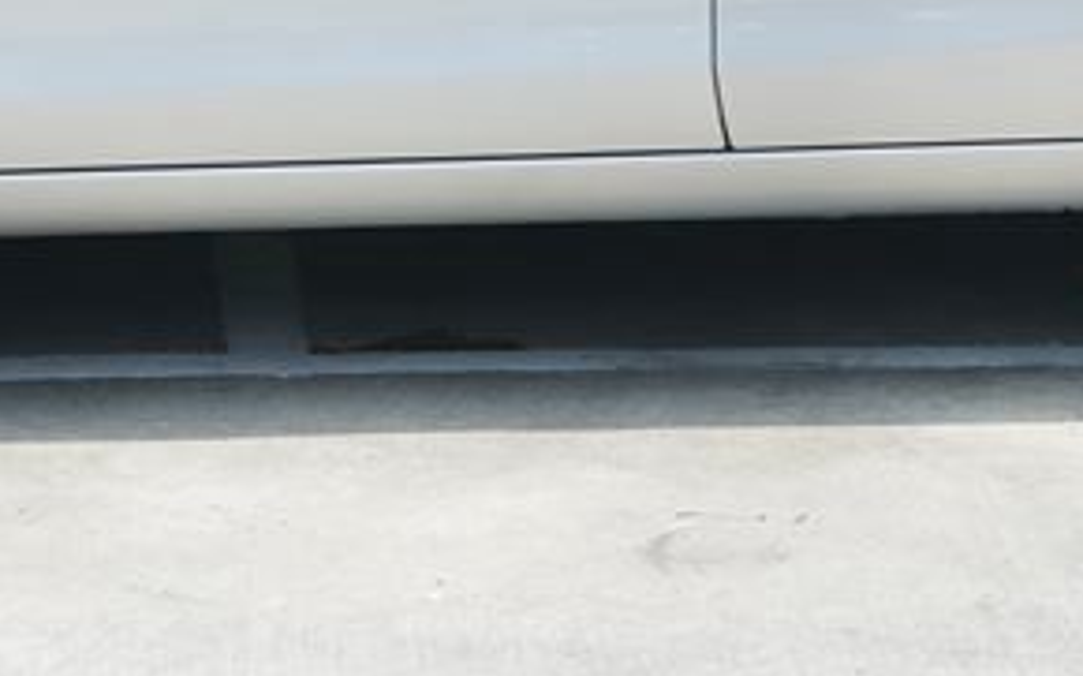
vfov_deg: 9.5
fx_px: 3924
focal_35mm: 133
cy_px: -431
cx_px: 407
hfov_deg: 15.7
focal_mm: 37
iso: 100
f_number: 8
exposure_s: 1/160
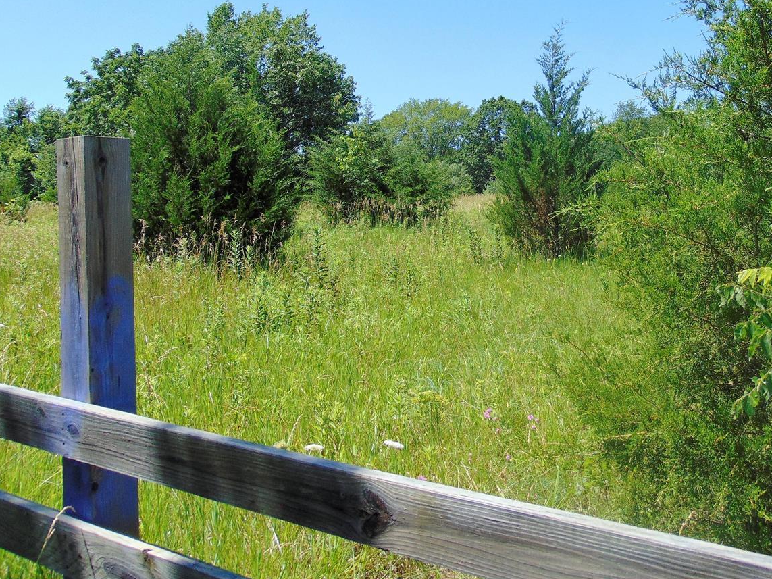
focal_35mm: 35
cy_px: 185
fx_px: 780
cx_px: 453
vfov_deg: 40.1
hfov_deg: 52.4
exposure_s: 1/800
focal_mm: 4.5
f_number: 3
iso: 80
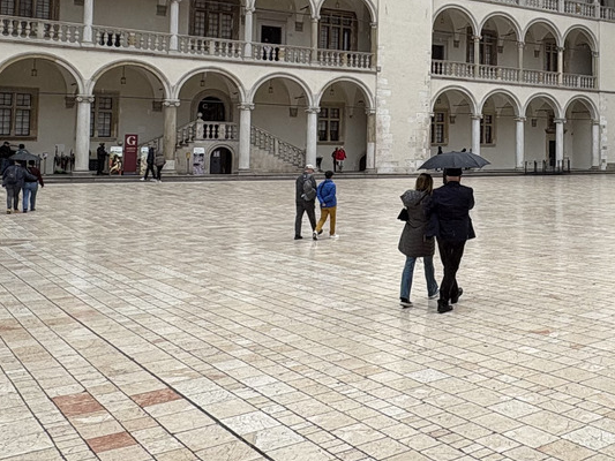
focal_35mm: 42
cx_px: 541
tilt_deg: +3.6
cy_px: 107
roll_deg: +0.1
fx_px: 746
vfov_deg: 33.6
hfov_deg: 41.6
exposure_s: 1/548
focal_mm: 2.22
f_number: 2.2
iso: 50
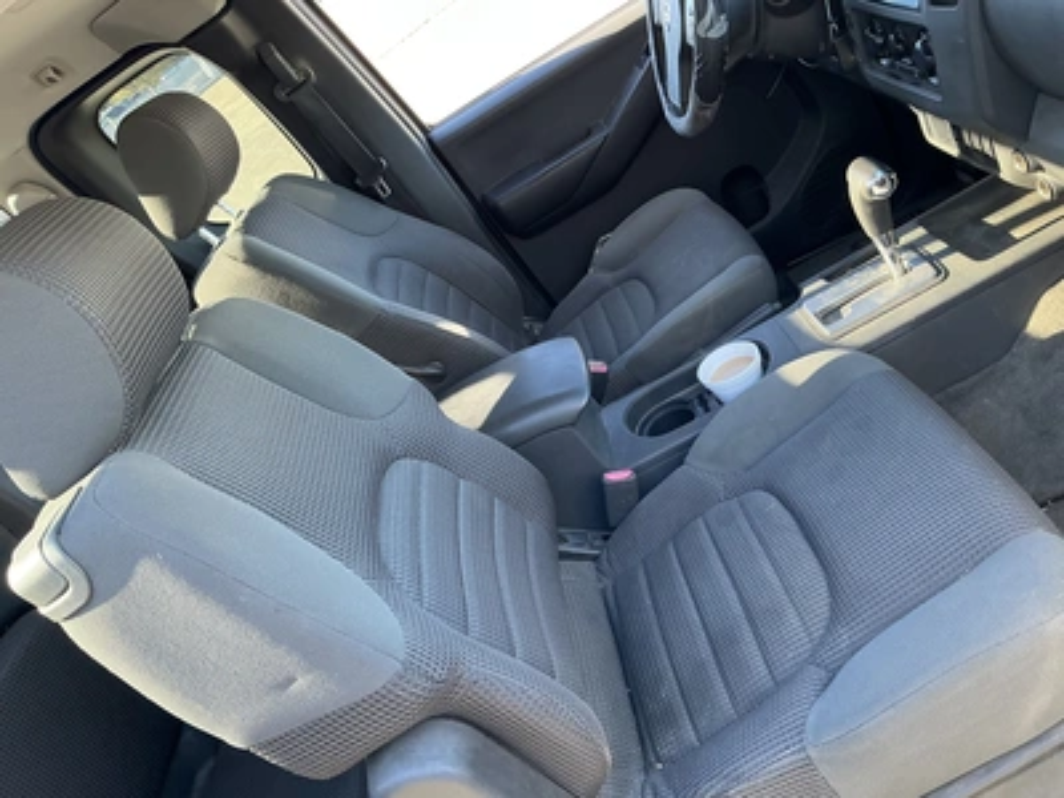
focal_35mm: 28
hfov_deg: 63.4
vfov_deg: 49.7
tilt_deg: -28.1
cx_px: 532
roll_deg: +38.8
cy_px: 399
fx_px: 861
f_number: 1.8
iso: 64
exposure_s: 1/81
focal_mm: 3
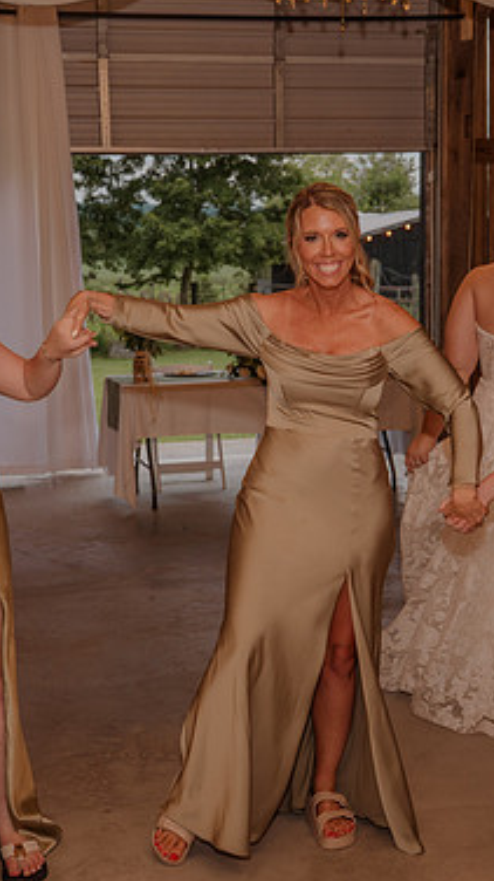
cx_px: 300
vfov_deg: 34.9
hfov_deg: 20.0
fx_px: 1400
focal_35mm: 60
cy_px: 436
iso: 320
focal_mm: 35
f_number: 4
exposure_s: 1/200
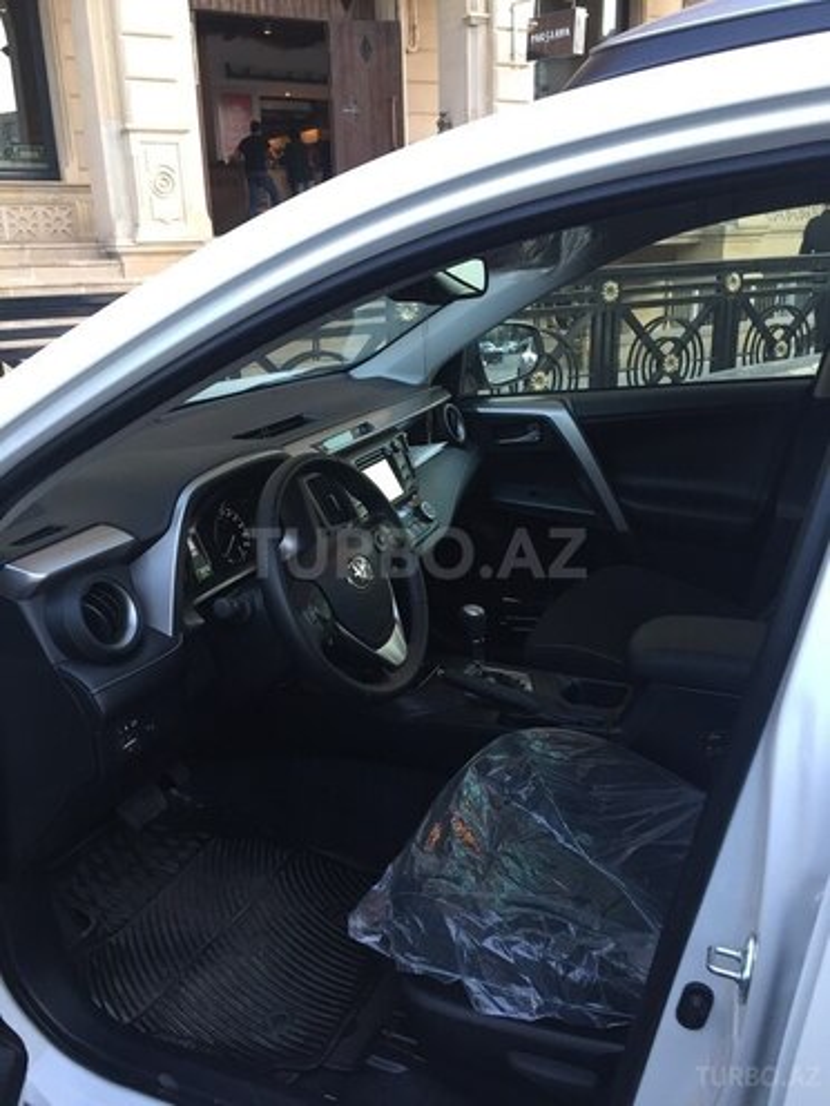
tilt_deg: -19.0
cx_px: 415
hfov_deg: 48.2
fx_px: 927
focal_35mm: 29
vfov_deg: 61.7
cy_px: 553
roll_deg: +0.6
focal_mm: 4.15
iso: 100
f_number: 2.2
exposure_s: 1/33
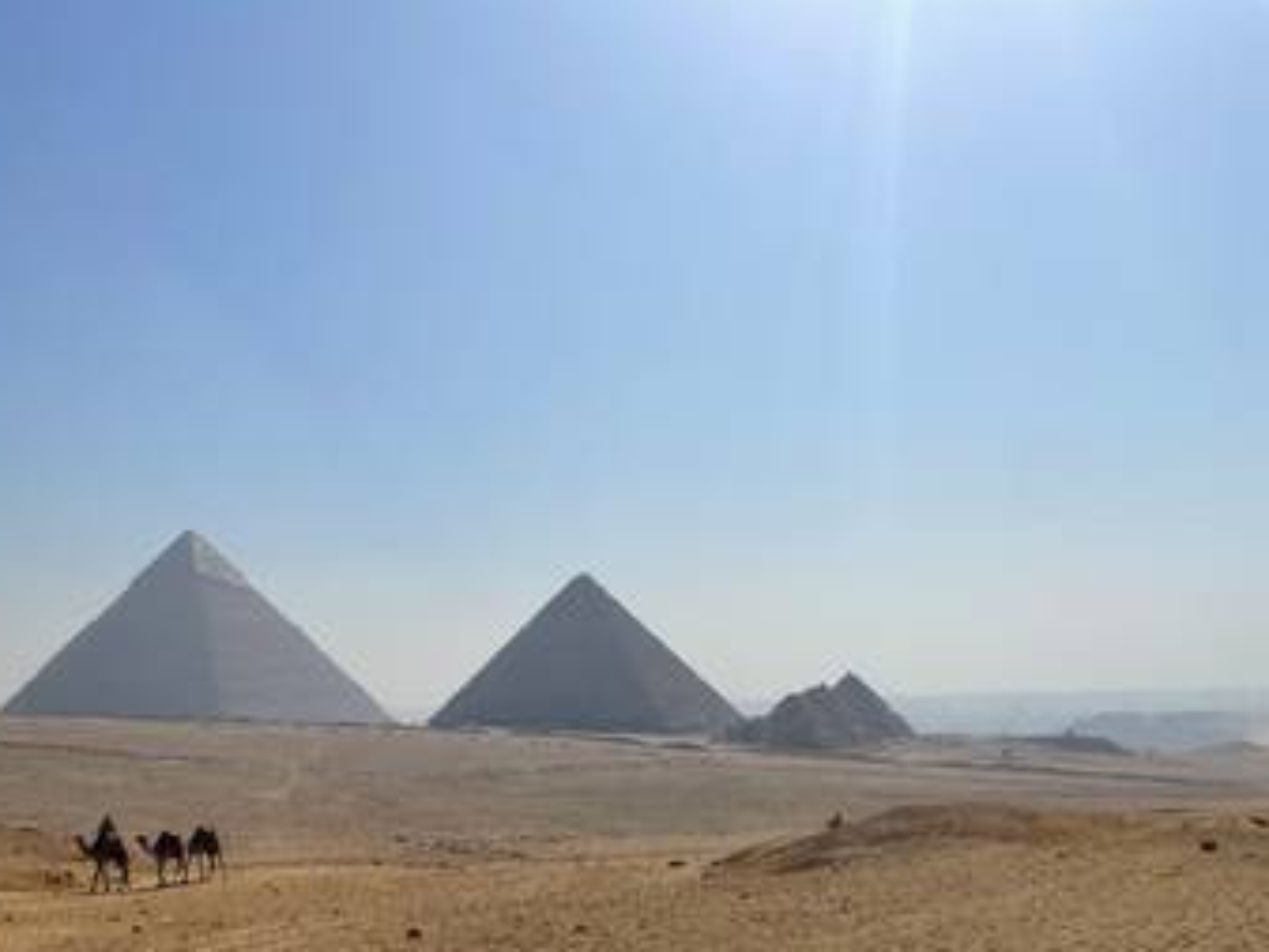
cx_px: 369
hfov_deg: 48.8
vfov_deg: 38.1
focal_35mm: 37
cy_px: 666
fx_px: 1357
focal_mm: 4.2
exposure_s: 1/13333
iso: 32
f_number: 1.6
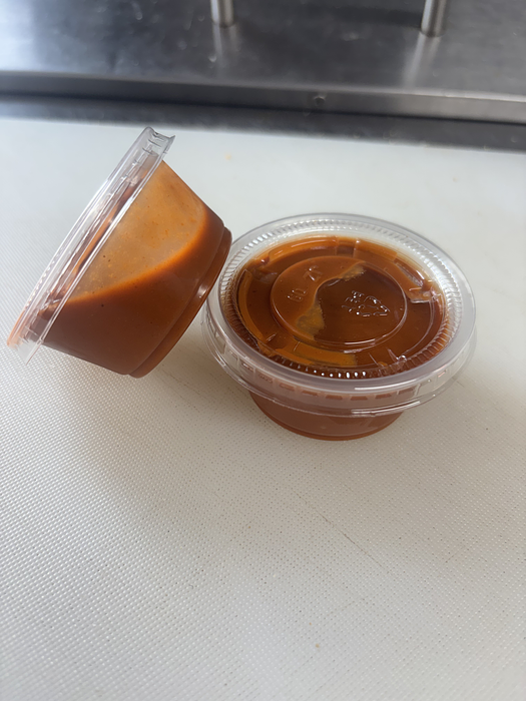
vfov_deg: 67.3
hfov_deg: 53.1
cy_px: 350
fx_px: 527
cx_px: 263
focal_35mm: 26
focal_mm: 5.96
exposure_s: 1/120
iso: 64
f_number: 1.6
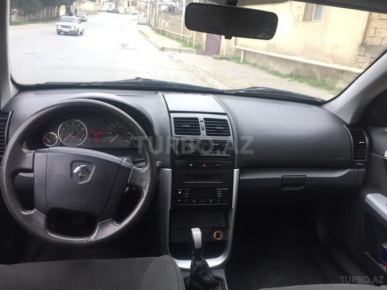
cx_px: 194
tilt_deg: -18.8
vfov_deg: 48.2
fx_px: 324
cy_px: 145
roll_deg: -6.5
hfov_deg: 61.7
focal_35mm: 29
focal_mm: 4.15
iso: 32
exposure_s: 1/33
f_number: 2.2
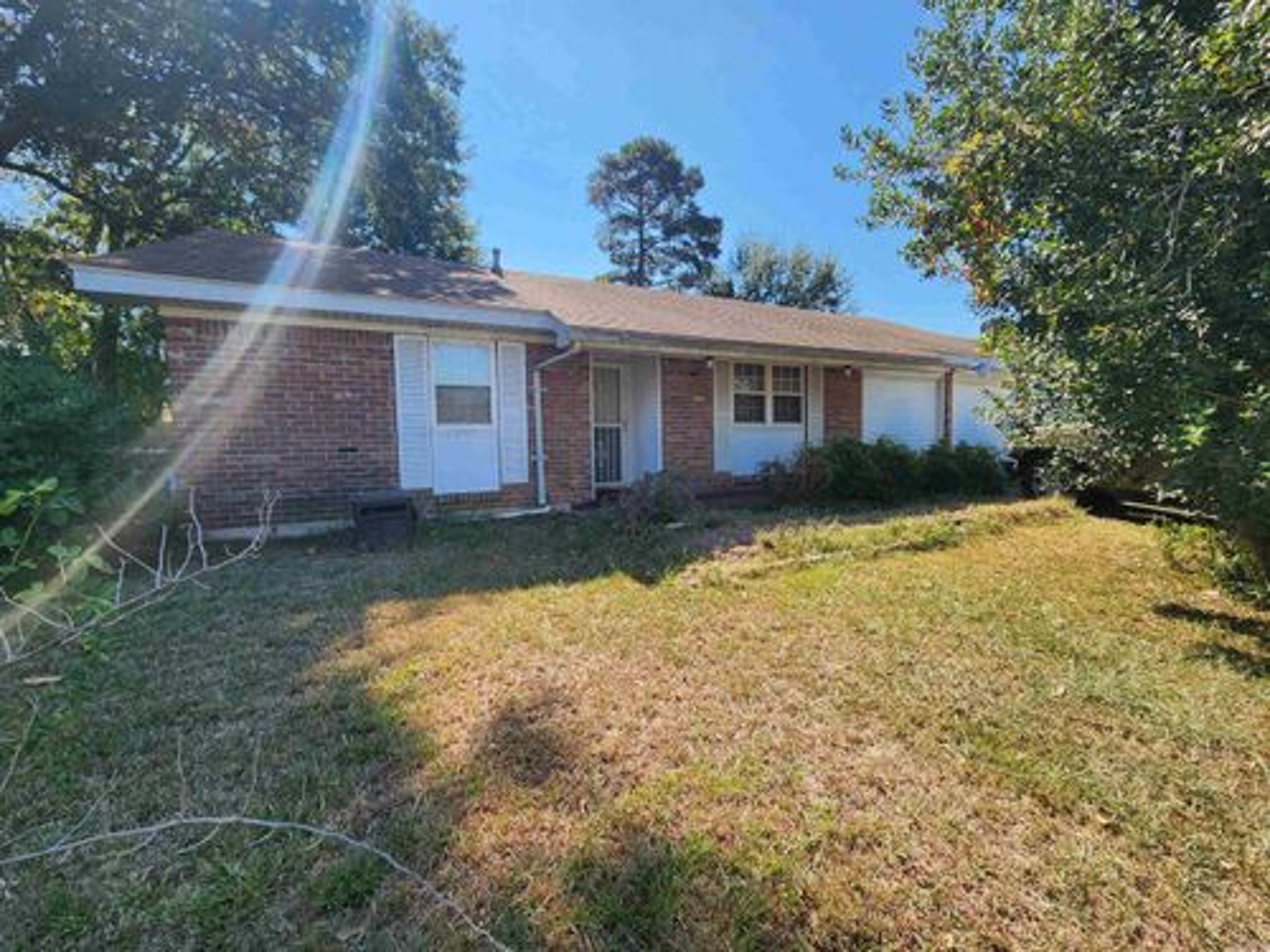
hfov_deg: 106.2
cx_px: 635
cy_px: 476
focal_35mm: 13
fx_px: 477
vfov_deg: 89.9
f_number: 2.2
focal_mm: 2.2
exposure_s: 1/1067
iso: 50
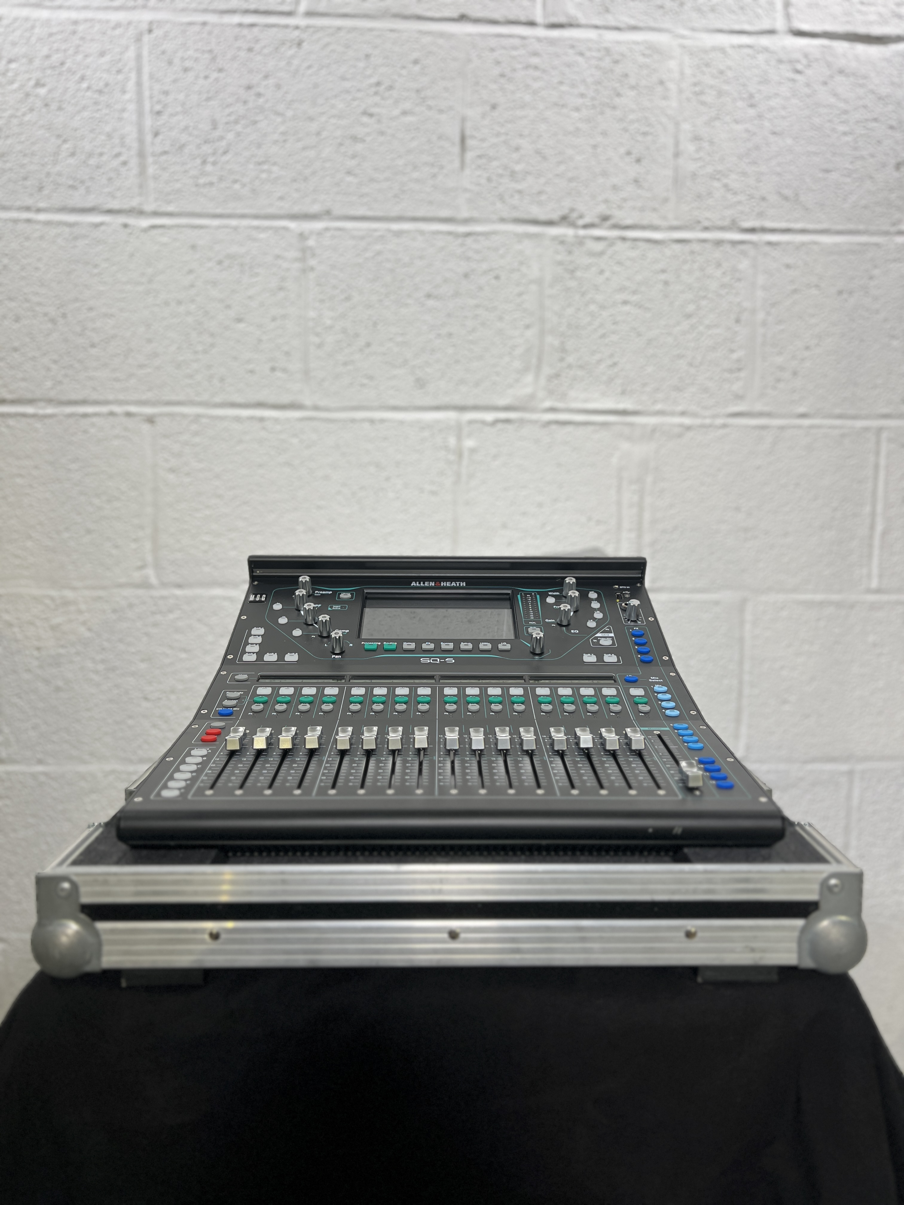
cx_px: 452
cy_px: 602
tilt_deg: -7.5
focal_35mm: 26
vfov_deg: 67.3
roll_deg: -0.3
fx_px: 905
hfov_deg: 53.1
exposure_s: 1/100
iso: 100
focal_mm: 5.7
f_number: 1.5
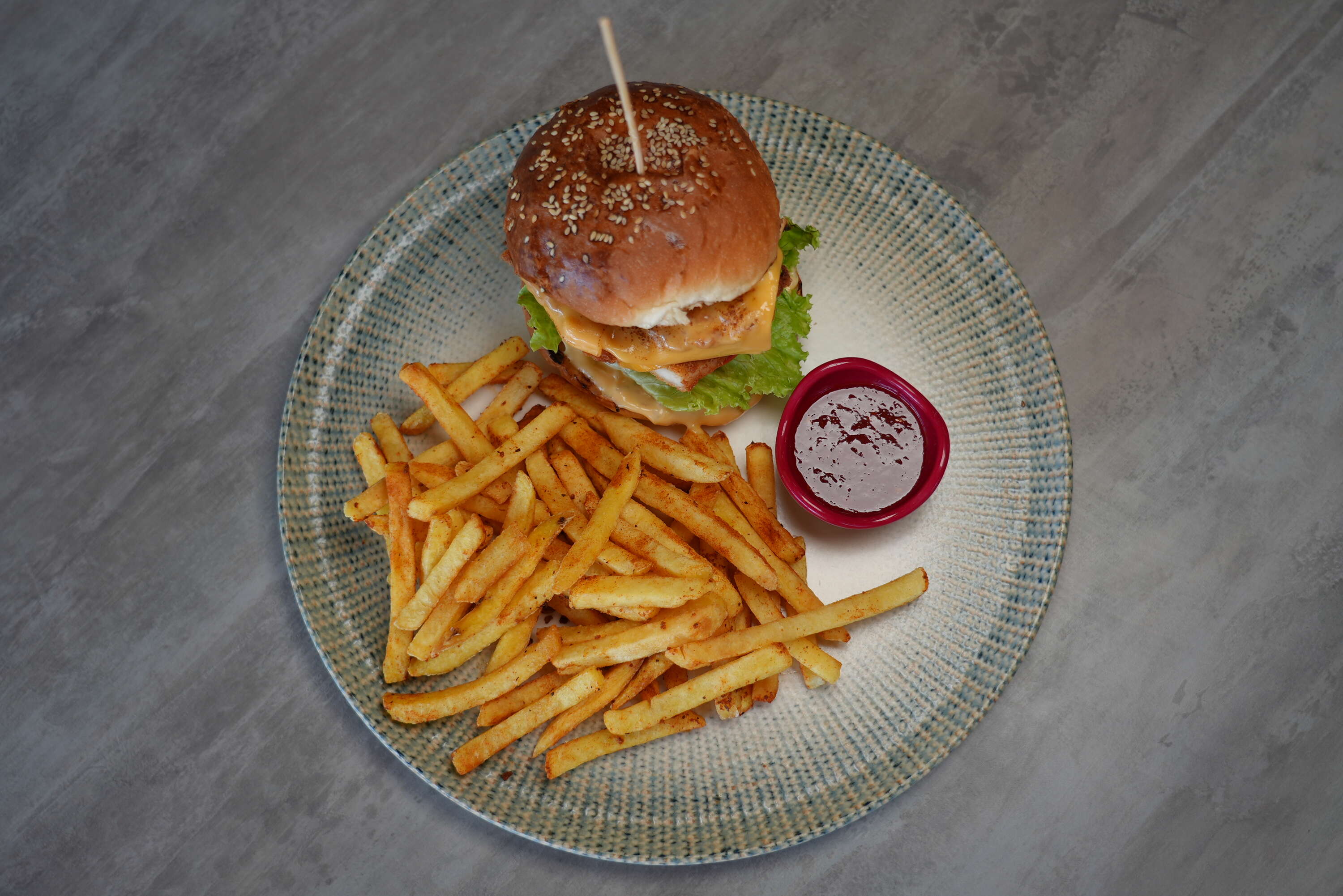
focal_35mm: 42
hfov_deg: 46.4
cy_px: 448
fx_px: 1567
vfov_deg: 31.9
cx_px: 672
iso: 160
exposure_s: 1/160
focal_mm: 42
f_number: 4
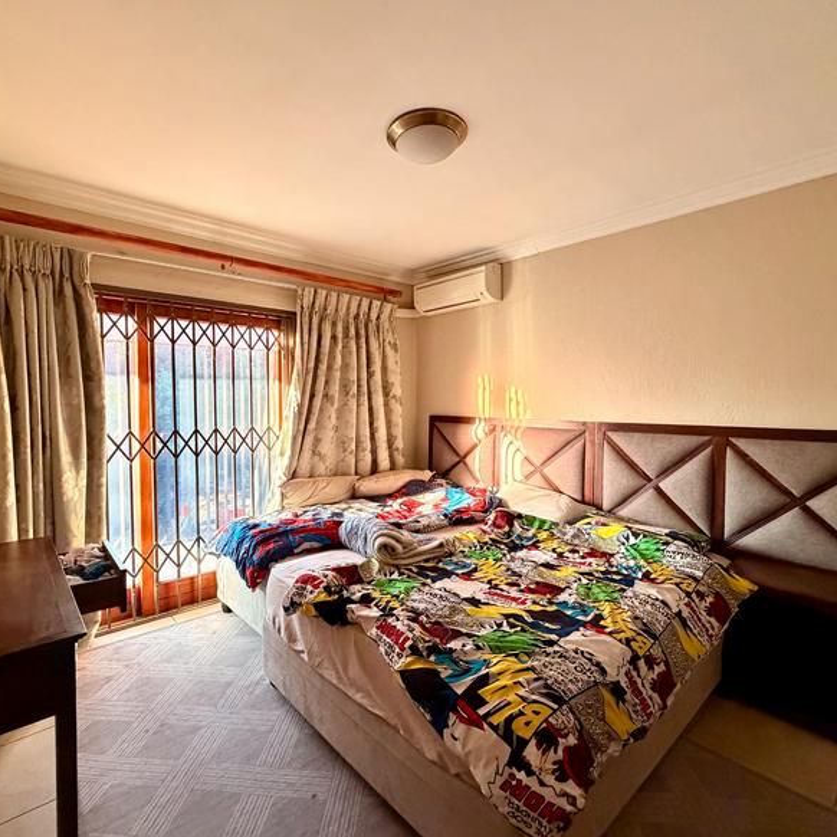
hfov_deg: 83.9
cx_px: 400
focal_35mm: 17
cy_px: 418
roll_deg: +2.1
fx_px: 465
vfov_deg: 84.0
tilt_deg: -2.6
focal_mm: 2.22
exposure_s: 1/60
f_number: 2.2
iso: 640
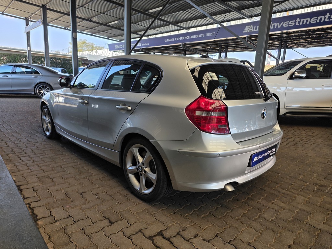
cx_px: 166
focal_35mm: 23
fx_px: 221
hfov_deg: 73.9
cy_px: 124
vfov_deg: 58.9
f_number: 1.7
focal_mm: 6.25
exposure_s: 1/359
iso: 40
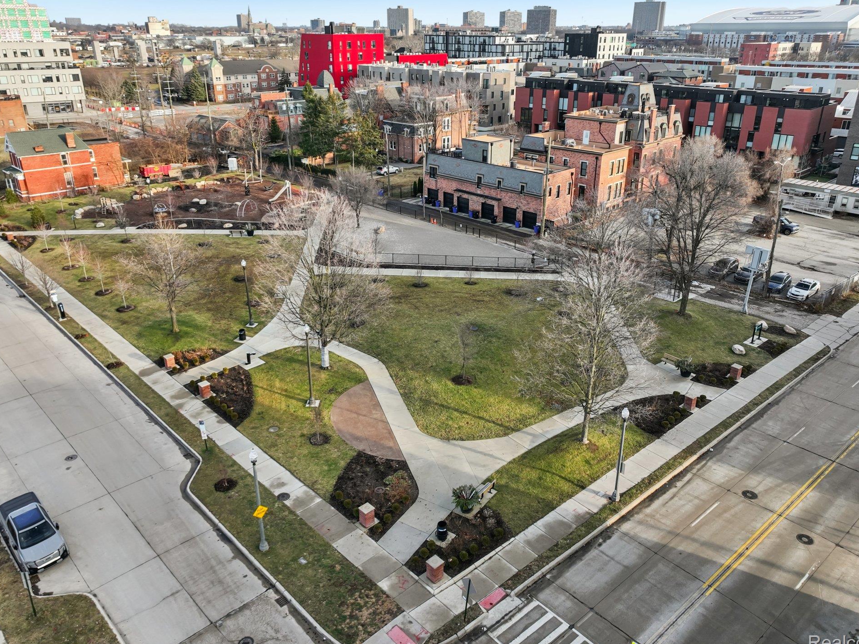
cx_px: 433
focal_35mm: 26
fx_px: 645
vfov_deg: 53.0
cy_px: 307
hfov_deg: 67.3
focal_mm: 12.3
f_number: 2.8
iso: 170
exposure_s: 1/640
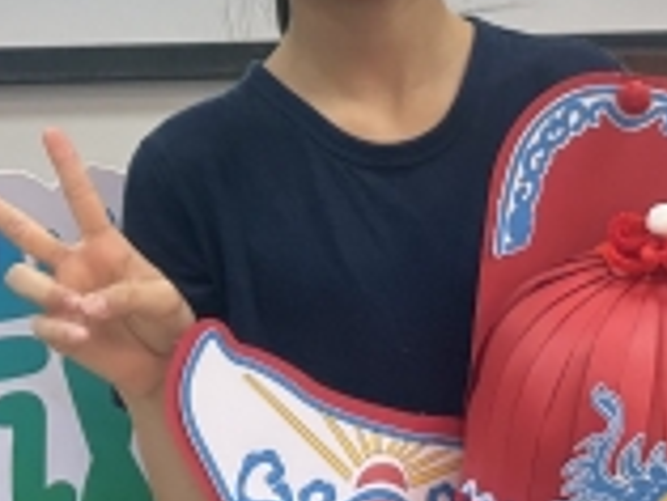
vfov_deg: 14.9
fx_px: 1890
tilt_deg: -11.0
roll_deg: +0.7
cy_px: 34
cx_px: 463
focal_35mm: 98
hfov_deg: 19.9
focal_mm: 6.86
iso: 125
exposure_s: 1/100
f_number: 1.78
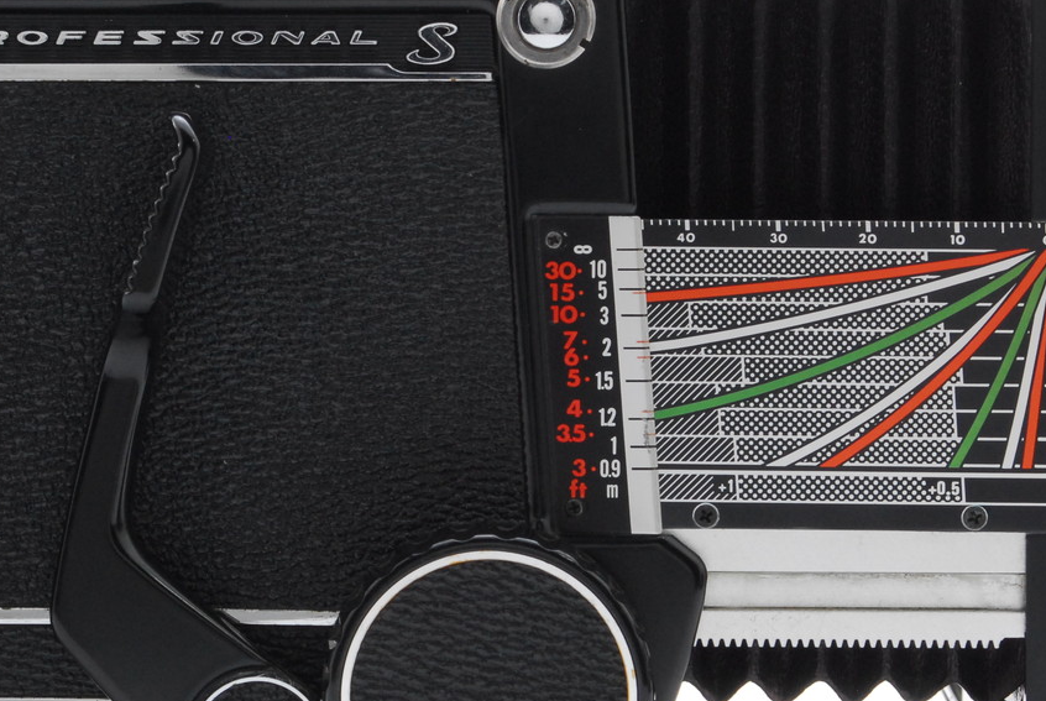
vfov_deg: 8.8
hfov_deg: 13.1
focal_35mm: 156
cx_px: 300
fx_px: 4538
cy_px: 343
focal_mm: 55
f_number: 14
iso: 500
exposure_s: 1/100
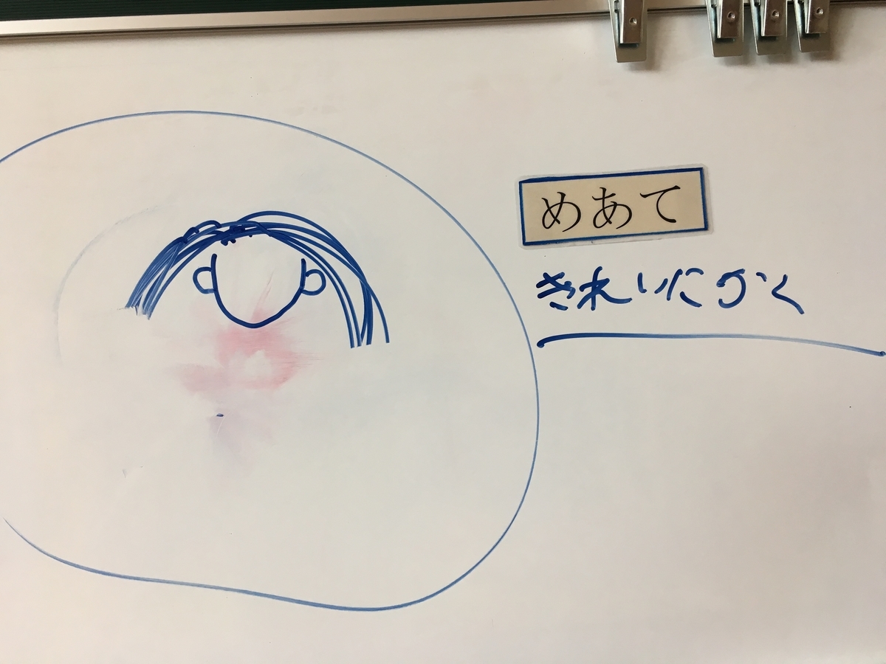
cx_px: 443
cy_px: 332
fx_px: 742
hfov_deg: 61.7
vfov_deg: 48.2
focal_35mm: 29
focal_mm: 4.15
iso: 25
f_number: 2.2
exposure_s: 1/40
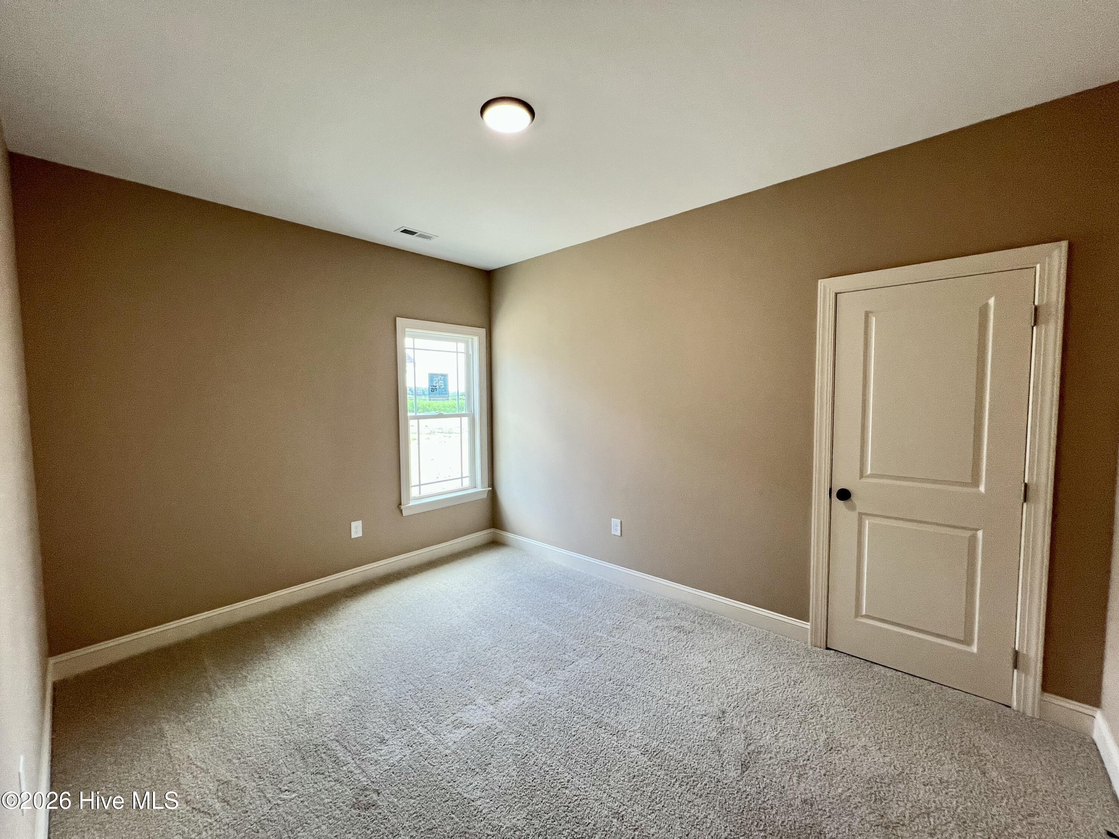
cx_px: 560
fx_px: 420
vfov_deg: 89.9
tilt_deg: -3.6
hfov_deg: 106.2
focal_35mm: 13
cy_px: 420
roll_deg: +1.0
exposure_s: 1/120
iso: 125
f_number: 1.8
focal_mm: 1.57
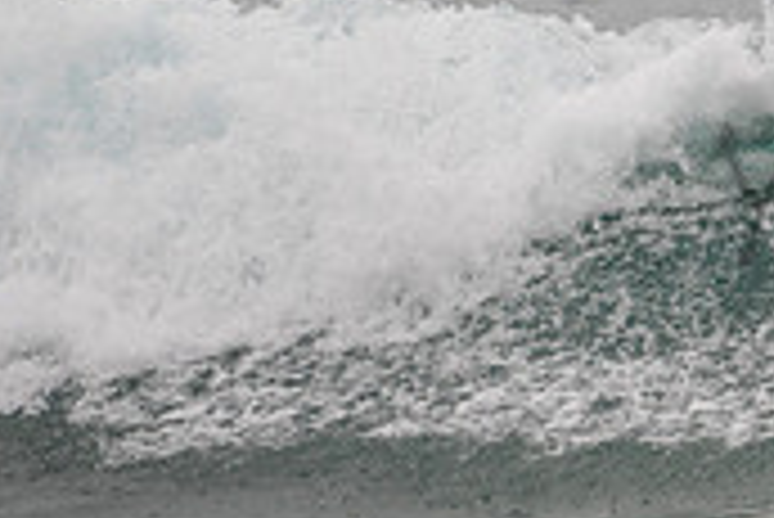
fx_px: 36322
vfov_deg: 0.8
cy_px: 155
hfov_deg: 1.2
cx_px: 1184
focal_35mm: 1688
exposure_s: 1/320
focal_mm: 500
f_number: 5.6
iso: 180
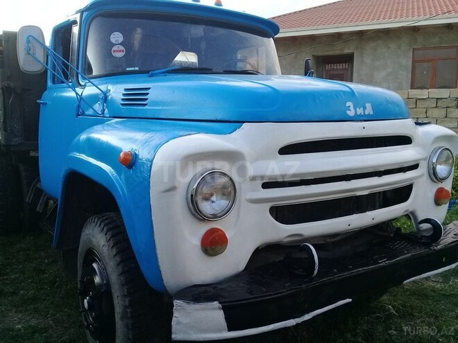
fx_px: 410
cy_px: 172
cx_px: 229
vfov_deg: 45.4
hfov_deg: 58.4
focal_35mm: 31
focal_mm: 3.3
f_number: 2.2
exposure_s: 1/248
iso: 50
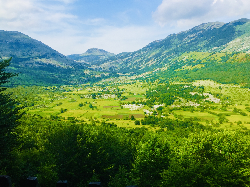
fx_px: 209
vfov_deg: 48.2
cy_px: 94
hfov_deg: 61.7
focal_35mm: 29
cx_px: 125
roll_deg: +0.5
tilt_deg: -5.2
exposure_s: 1/1412
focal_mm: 4.15
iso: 32
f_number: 2.2
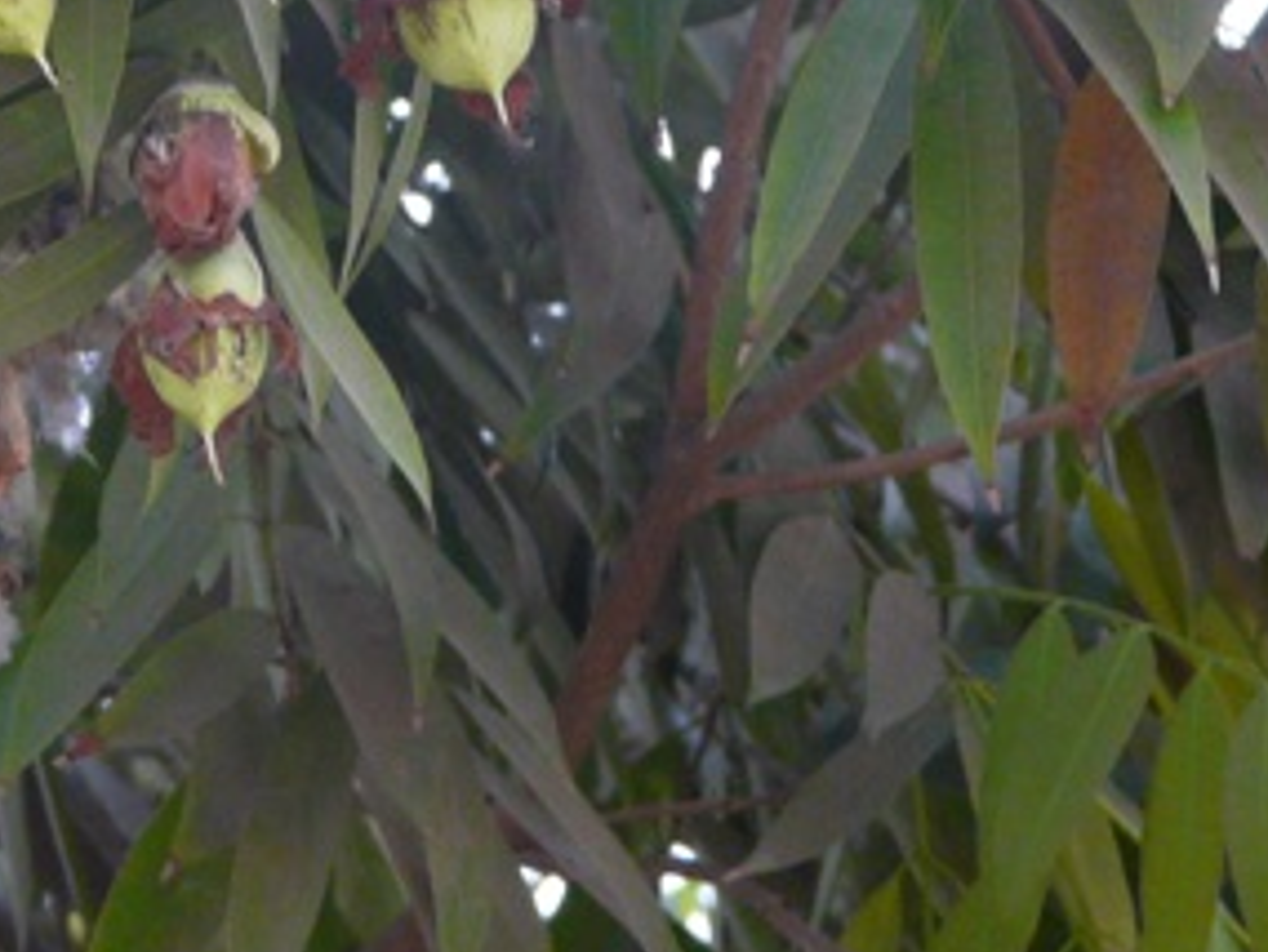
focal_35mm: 407
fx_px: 14915
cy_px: -500
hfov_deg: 4.9
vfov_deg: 3.6
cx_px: 262
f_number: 3.6
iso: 160
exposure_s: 1/60
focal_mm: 21.1
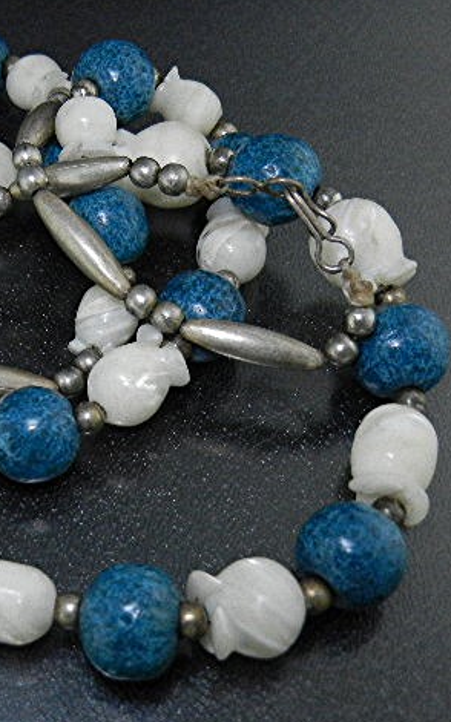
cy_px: 363
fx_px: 965
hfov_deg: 25.9
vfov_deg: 41.1
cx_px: 94
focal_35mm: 49
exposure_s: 1/30
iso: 800
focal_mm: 6.2
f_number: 7.2
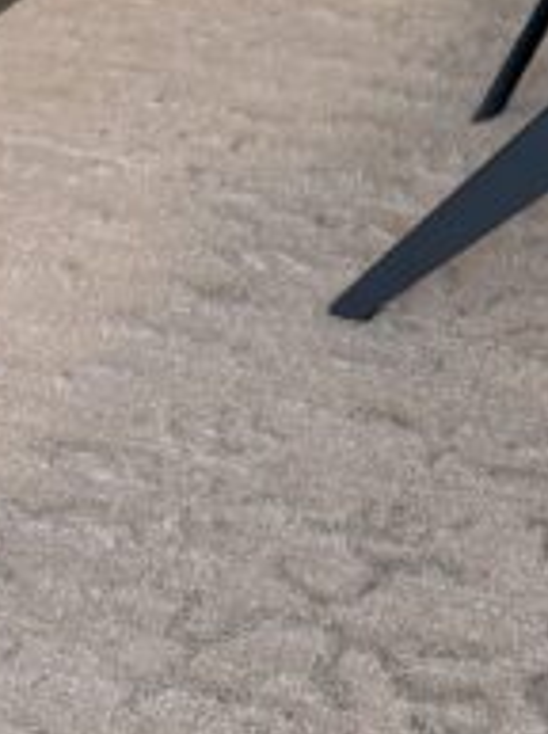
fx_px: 2287
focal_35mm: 108
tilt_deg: -24.8
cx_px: 906
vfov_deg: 17.7
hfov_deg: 12.7
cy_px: -49
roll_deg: -0.6
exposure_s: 1/100
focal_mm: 5.96
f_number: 1.6
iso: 80
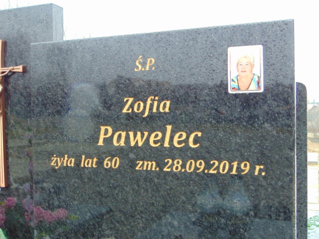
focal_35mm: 42
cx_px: 160
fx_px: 387
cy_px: 120
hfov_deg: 44.8
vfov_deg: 34.3
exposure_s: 1/50
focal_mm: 7.6
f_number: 3.3
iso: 160
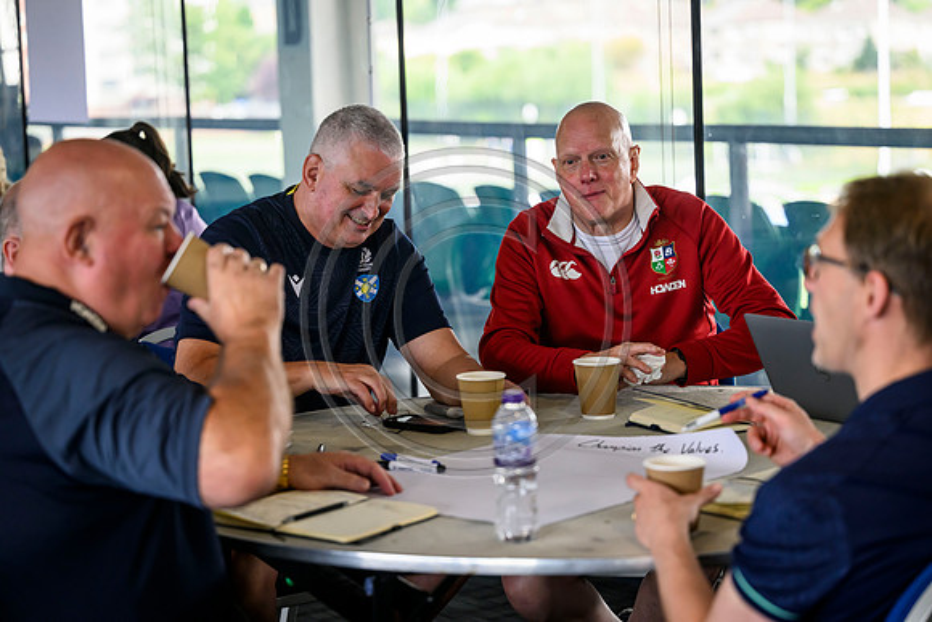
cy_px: 311
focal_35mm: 87
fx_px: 2253
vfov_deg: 15.7
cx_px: 466
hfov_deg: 23.4
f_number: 3.2
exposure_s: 1/640
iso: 2000
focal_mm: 87
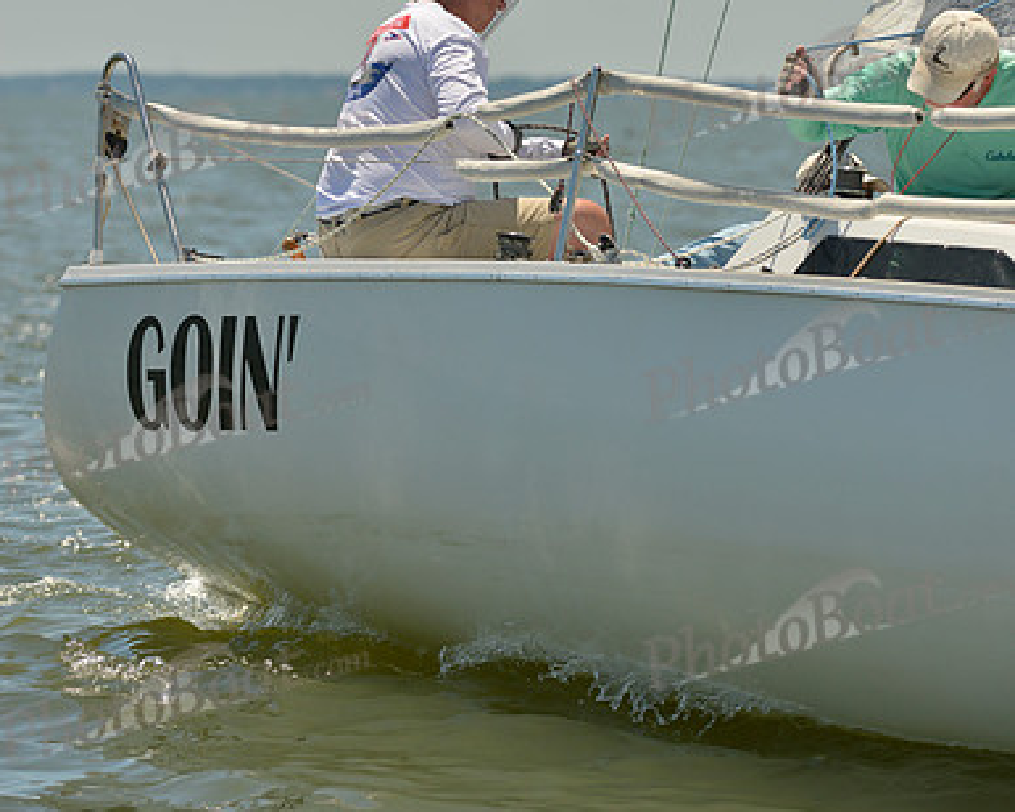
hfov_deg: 6.8
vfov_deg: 5.5
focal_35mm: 283
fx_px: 8501
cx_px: 508
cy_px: 256
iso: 200
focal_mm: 200
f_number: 5.6
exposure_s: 1/1600
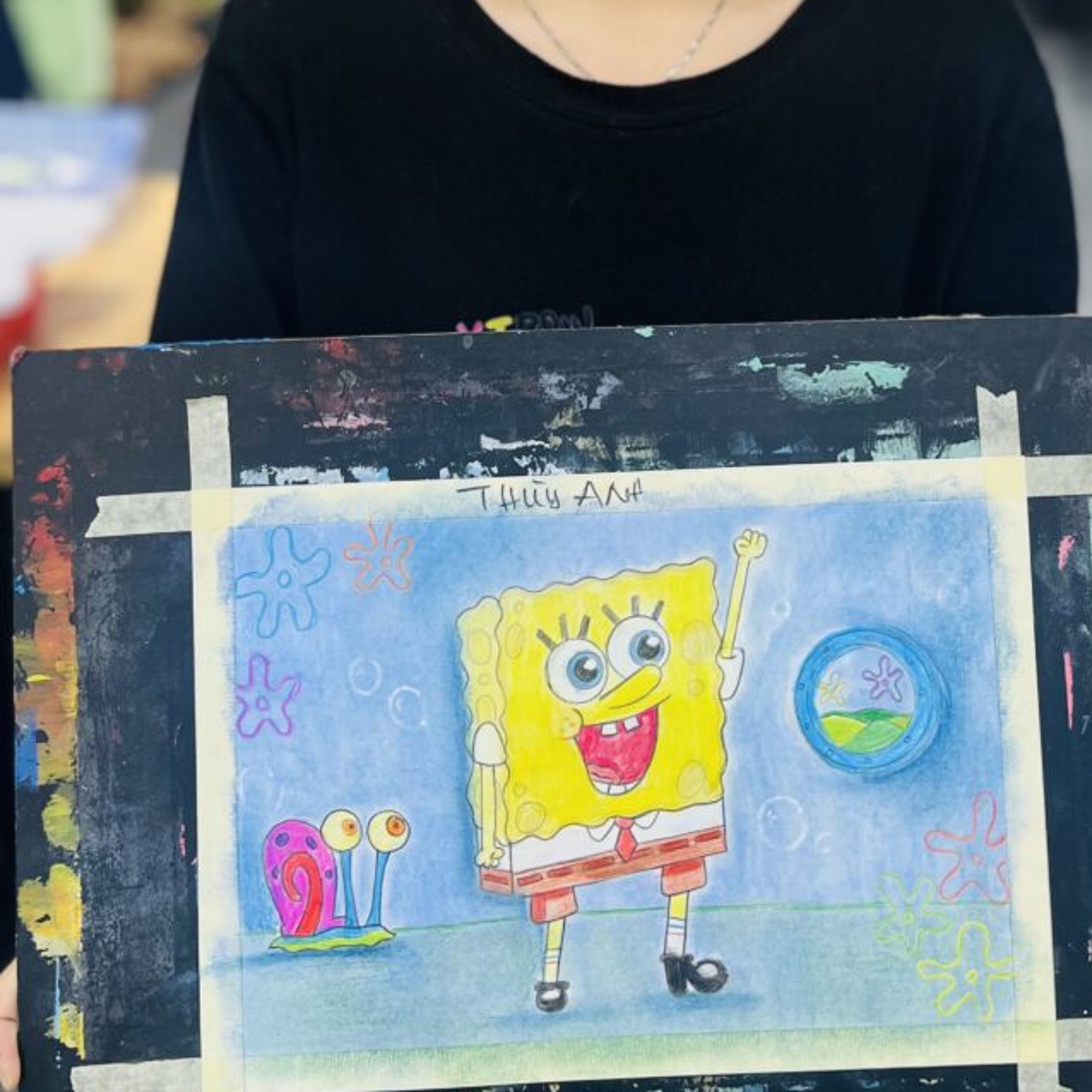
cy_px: 136
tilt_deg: -19.4
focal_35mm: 48
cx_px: 596
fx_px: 1713
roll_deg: -0.1
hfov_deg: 35.3
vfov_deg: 33.7
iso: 80
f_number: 1.6
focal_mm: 5.1
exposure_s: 1/100
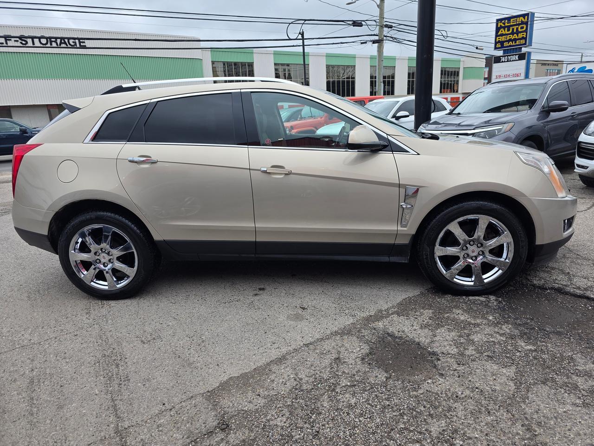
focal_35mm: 23
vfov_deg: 58.9
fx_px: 395
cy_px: 223
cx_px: 297
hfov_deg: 73.9
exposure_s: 1/1829
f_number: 1.7
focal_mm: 6.3
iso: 80
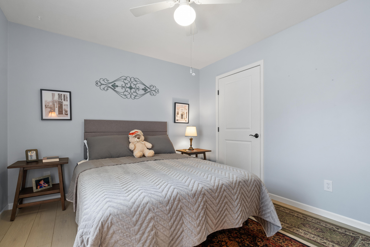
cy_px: 124
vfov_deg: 72.1
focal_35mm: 16
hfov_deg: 95.0
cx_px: 185
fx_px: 170
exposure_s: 1/1.43
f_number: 8
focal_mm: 11
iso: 320
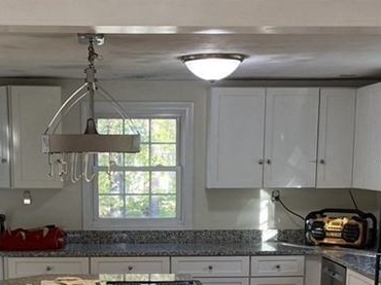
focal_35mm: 72
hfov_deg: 27.0
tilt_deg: -10.4
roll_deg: -0.2
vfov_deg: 19.6
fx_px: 792
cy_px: 313
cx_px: 152
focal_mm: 4.25
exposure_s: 1/120
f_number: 1.8
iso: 100
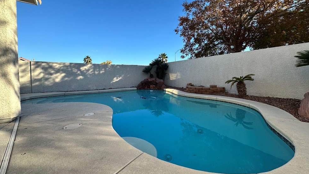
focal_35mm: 16
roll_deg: -0.1
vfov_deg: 67.0
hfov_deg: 99.4
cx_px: 154
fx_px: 131
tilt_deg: -1.7
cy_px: 80
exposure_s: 1/940
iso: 50
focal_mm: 2.22
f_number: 2.2
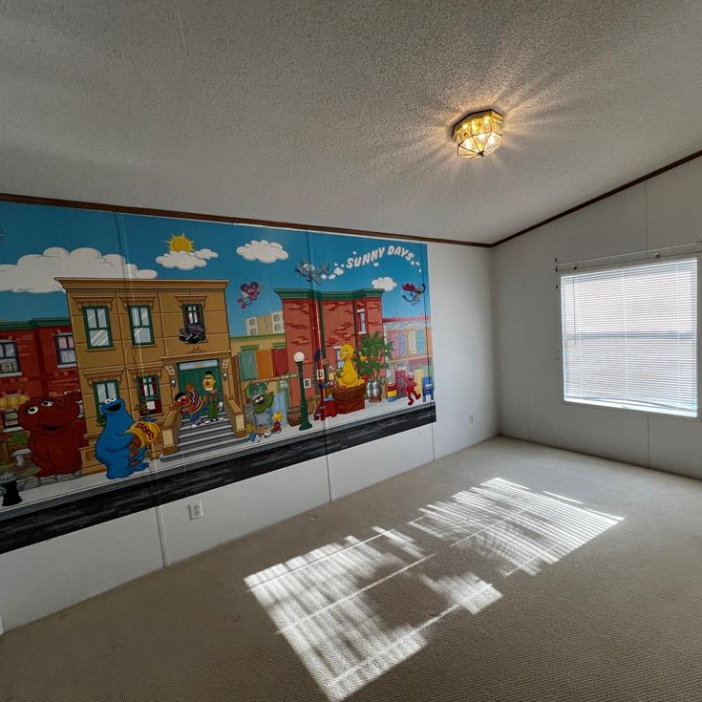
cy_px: 354
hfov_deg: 86.7
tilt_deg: -5.2
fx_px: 367
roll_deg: +4.8
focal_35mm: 16
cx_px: 408
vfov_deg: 87.4
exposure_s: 1/120
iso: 80
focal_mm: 1.57
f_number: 1.8
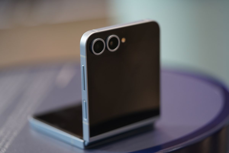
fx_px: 572
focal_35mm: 90
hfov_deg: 22.6
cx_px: 114
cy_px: 76
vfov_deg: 15.2
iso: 1250
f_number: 2.8
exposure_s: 1/160
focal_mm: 90
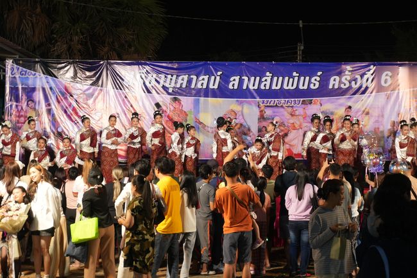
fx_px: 868
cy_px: 139
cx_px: 208
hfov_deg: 27.0
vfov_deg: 18.2
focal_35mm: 75
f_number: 5.6
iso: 1600
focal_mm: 50
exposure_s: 1/50
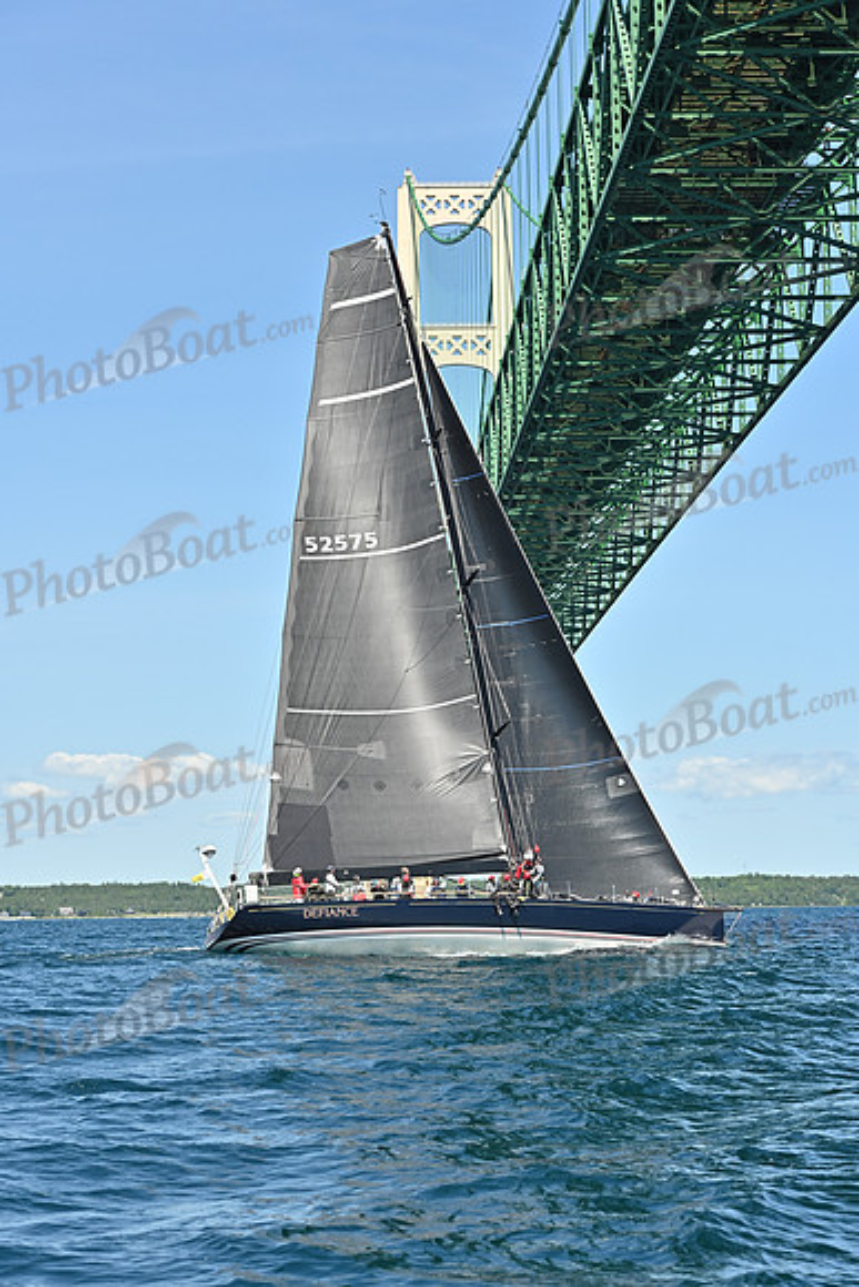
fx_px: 2861
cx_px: 430
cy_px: 644
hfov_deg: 17.1
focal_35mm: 80
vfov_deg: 25.4
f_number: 7.1
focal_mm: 80
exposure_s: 1/1000
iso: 320
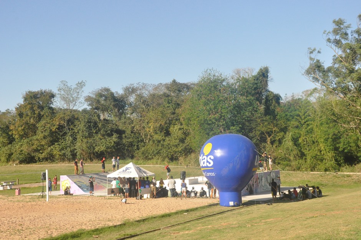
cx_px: 180
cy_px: 120
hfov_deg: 37.9
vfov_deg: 25.7
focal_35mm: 52
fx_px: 526
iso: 1250
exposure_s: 1/800
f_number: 14
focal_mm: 35
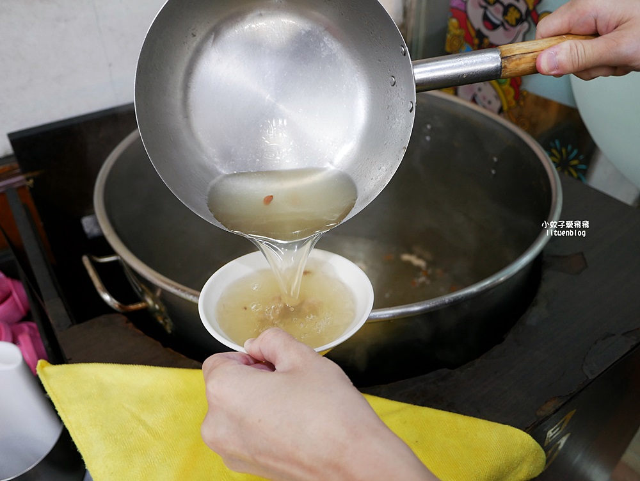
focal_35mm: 28
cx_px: 320
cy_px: 240
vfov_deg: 49.8
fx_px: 518
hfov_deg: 63.4
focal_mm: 14
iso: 400
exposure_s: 1/60
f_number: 2.5
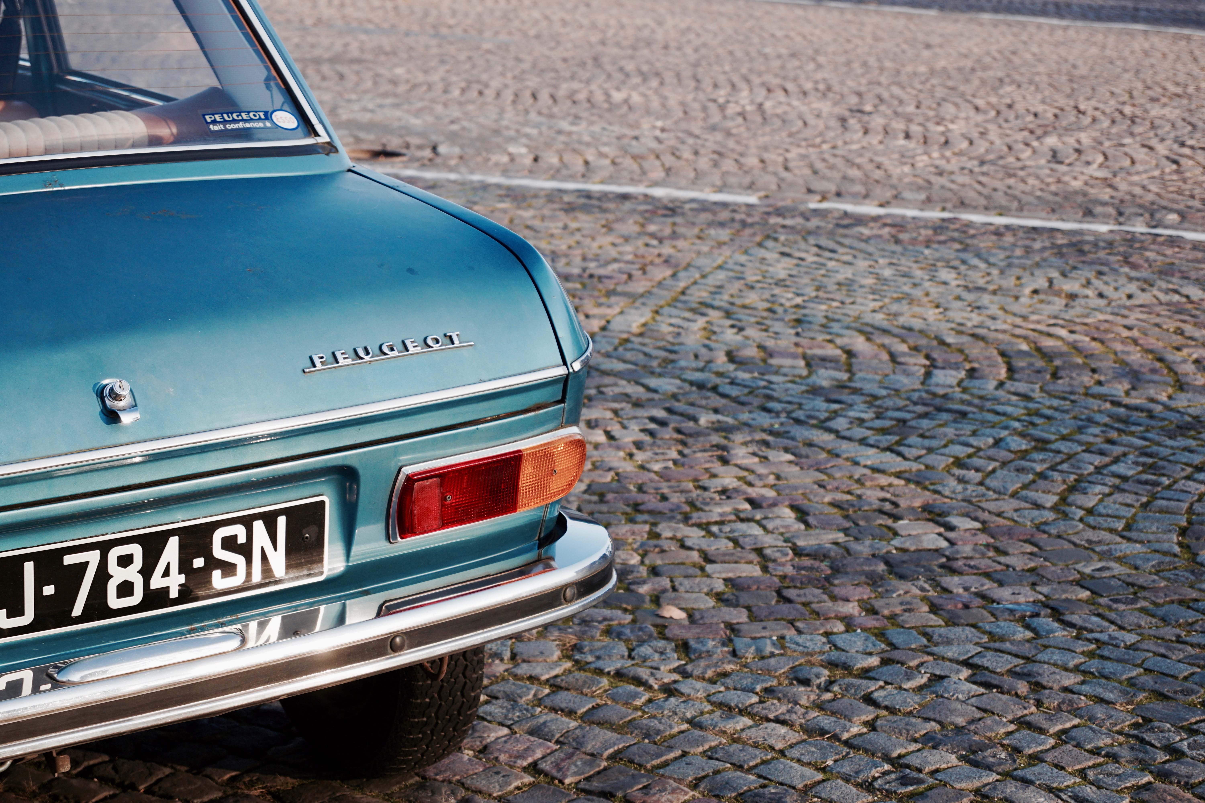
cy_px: 402
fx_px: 2761
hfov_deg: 24.6
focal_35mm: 82
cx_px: 602
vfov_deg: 16.6
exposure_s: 1/125
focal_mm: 55
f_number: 6.3
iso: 100
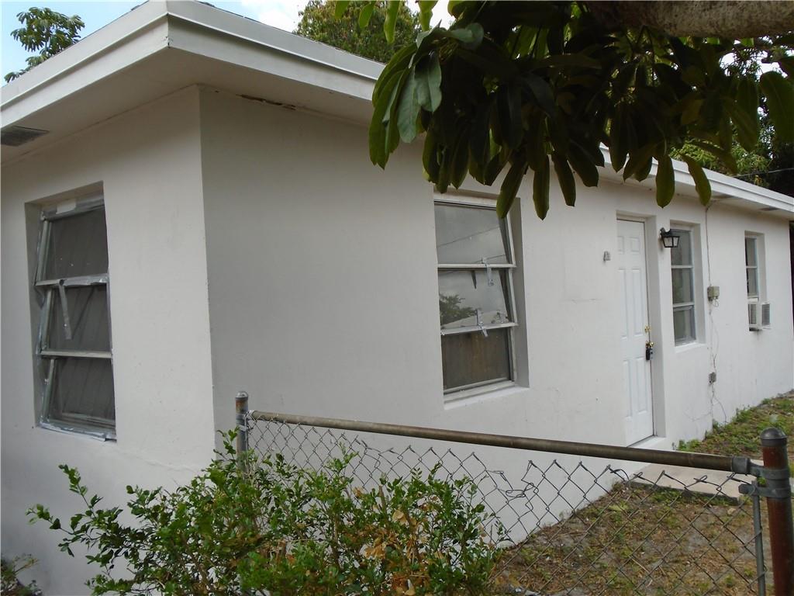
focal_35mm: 31
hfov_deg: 58.4
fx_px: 711
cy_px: 298
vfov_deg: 45.4
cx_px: 397
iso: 100
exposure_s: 1/400
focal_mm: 5.5
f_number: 3.5
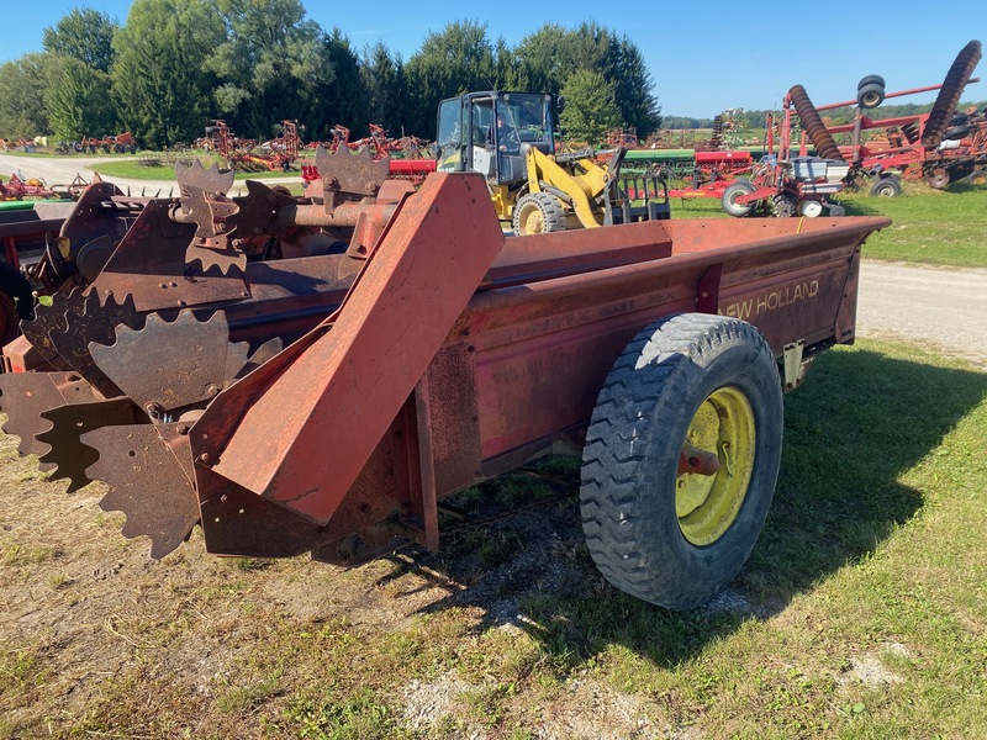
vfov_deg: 53.1
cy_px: 370
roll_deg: +1.4
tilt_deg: -17.3
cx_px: 494
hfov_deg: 67.3
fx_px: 741
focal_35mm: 26
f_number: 1.8
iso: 32
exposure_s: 1/949
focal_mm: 4.25
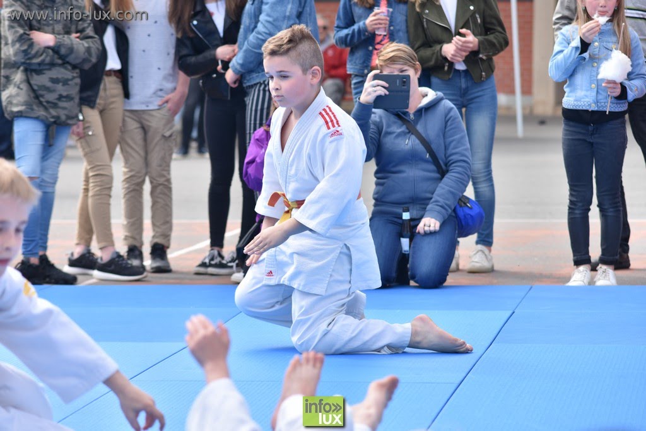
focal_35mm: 147
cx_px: 323
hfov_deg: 14.0
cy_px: 216
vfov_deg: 9.3
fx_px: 2638
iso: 100
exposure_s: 1/500
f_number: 3.5
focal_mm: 98
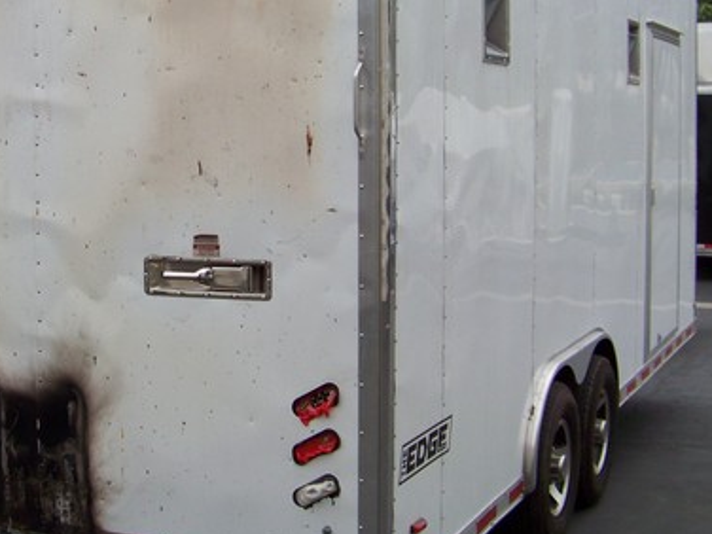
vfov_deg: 21.9
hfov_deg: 28.8
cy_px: 222
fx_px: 1378
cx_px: 259
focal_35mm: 67
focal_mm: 5.85
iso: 72
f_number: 2.8
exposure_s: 1/640
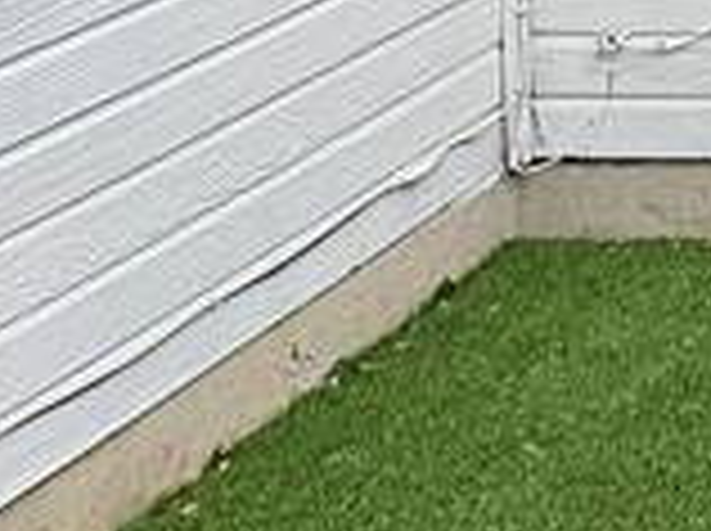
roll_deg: -0.3
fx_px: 3199
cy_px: -666
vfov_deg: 8.8
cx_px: 1818
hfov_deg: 10.5
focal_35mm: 156
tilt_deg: -1.4
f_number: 1.78
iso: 80
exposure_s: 1/1770
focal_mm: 6.76
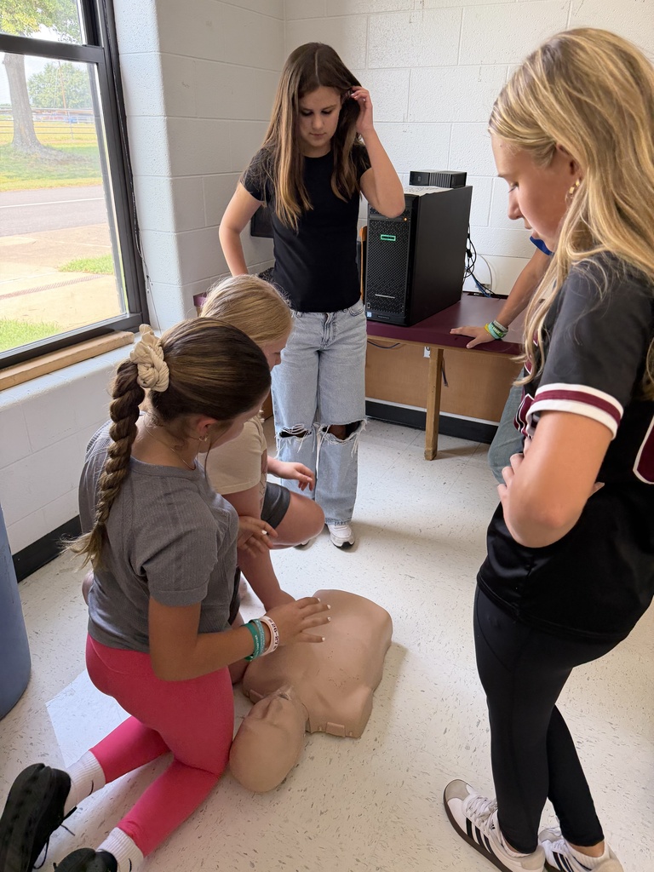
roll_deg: -2.8
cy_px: 436
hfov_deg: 56.8
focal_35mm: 24
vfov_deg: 71.6
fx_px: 605
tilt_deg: -25.7
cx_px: 327
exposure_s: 1/120
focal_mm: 6.76
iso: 200
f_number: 1.78
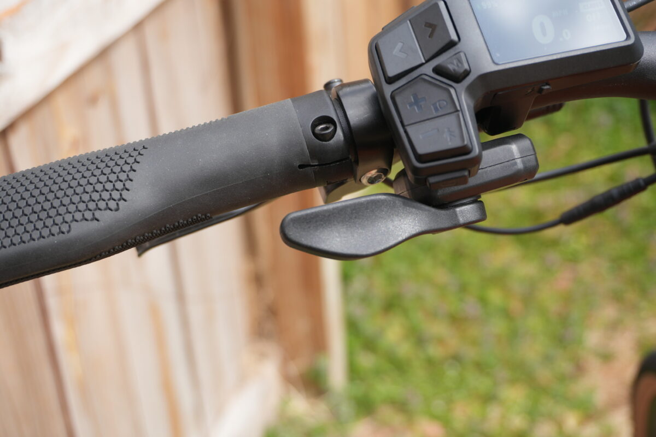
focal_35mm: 52
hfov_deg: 37.9
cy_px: 218
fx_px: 957
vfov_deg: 25.8
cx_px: 328
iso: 160
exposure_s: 1/125
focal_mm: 35
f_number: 5.6
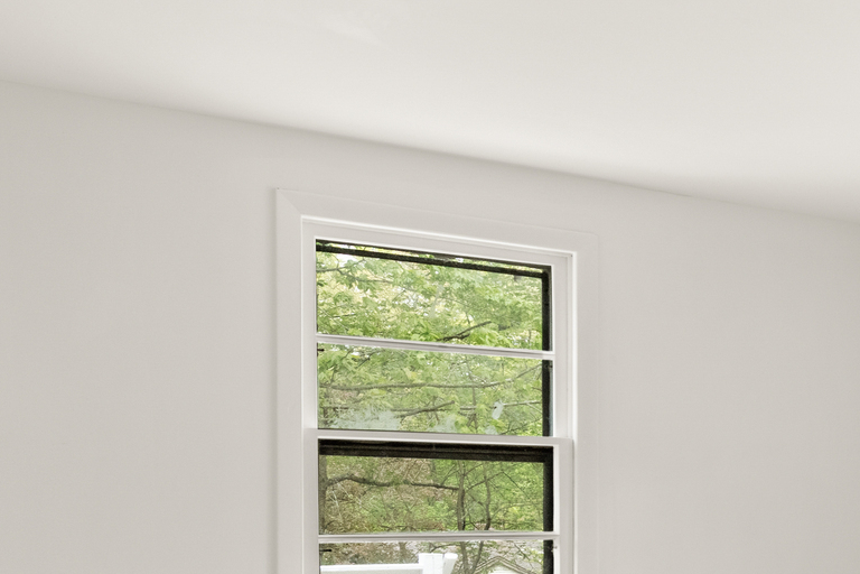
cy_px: 561
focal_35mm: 56
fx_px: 1338
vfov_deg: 23.3
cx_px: 1157
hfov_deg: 28.3
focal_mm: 14
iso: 250
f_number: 8
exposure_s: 1/1.67
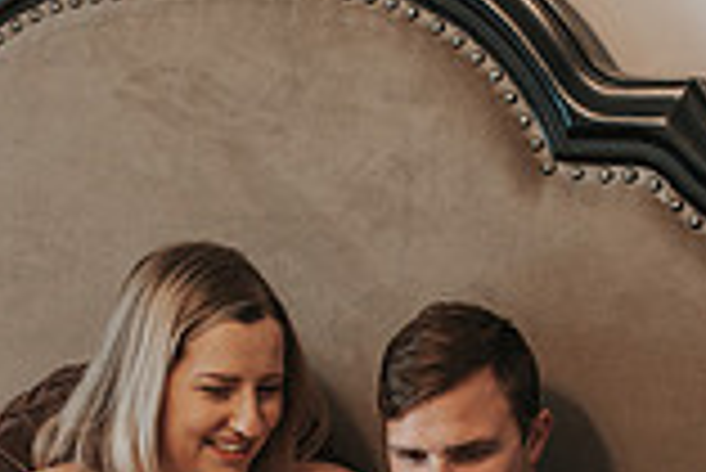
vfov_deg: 10.4
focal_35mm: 129
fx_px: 2532
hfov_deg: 15.9
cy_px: 614
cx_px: 346
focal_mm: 35
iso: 1000
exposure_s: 1/250
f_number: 2.8
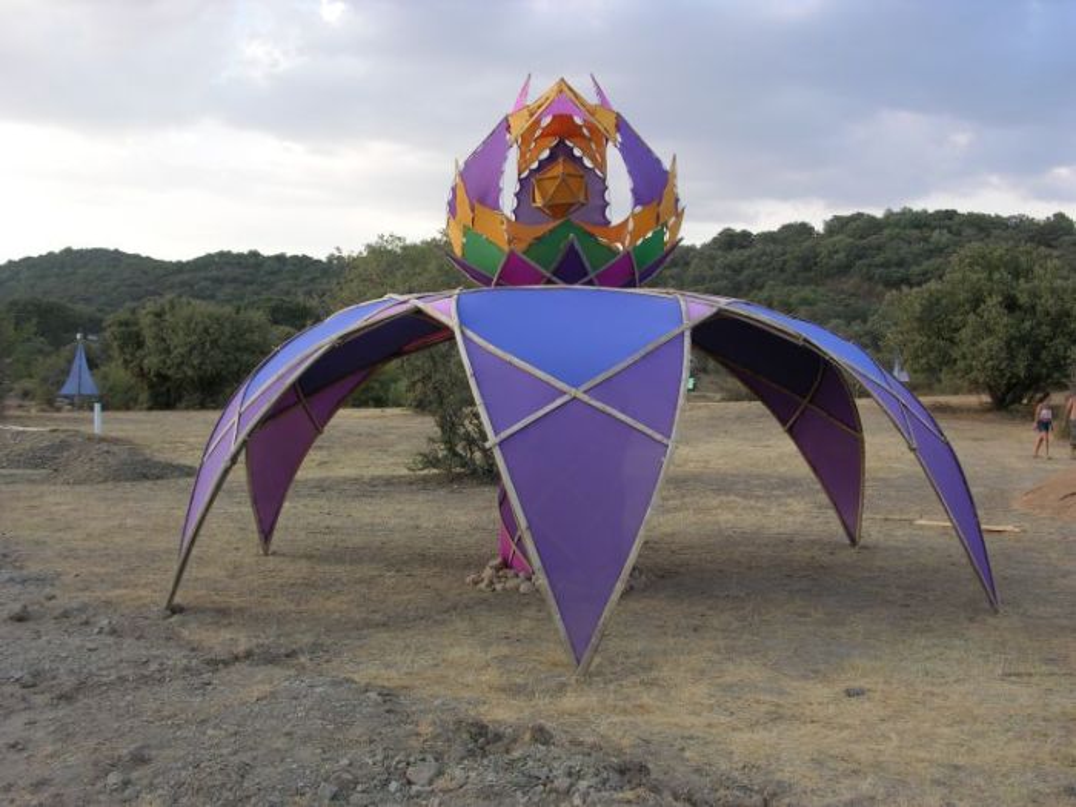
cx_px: 538
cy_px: 404
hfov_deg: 52.6
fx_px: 1088
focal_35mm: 35
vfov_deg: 40.7
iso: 50
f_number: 4
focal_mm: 8.9
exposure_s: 1/104
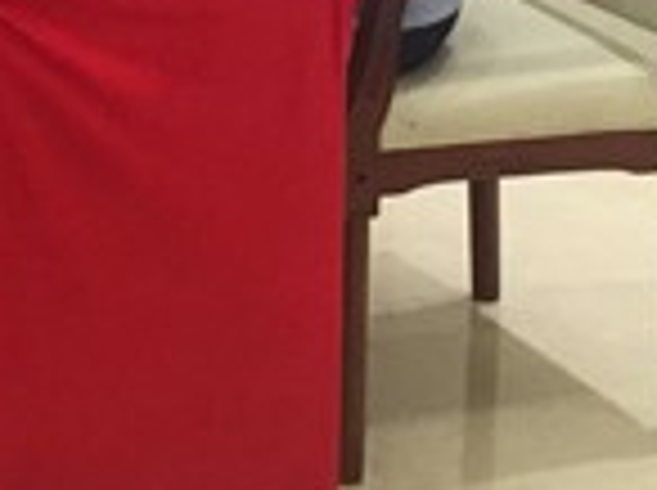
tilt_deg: -6.1
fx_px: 3013
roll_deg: -0.5
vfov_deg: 8.8
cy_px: -445
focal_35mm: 159
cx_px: -117
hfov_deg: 12.2
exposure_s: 1/33
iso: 125
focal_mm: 4.15
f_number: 2.2
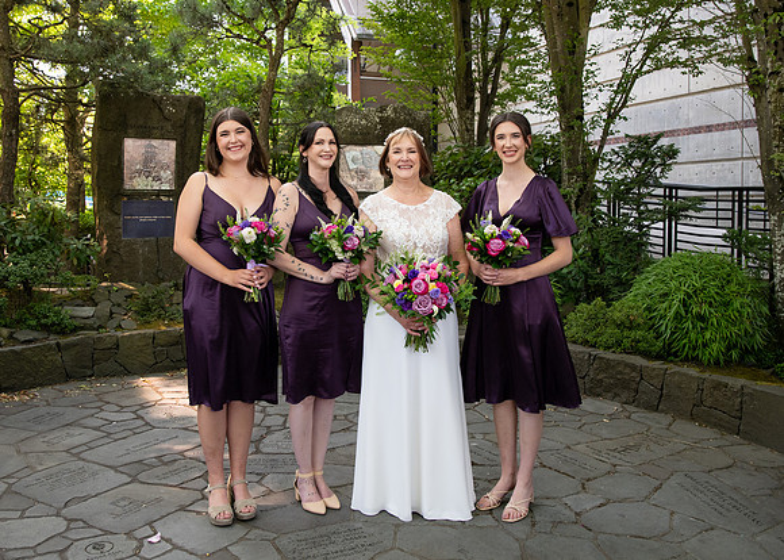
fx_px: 713
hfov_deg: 57.6
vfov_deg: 42.6
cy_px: 223
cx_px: 378
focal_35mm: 32
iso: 1250
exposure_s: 1/400
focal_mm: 24
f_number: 4.5
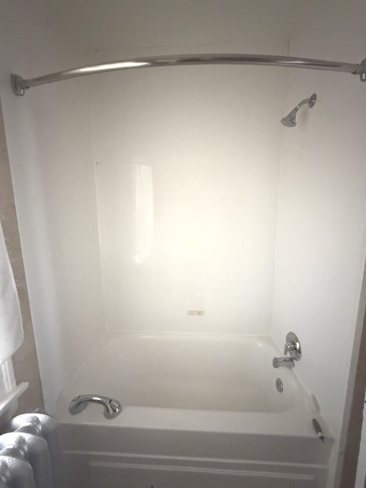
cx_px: 183
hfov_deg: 85.7
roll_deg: +0.5
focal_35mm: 14
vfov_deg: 102.1
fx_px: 197
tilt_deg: -9.8
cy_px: 244
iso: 1250
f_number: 2.2
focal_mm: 2.22
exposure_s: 1/40
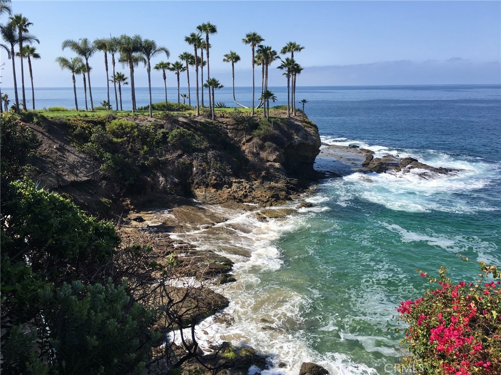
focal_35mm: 29
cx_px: 250
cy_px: 188
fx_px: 420
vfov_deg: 48.2
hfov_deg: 61.7
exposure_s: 1/1350
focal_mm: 4.15
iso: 25
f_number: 2.2
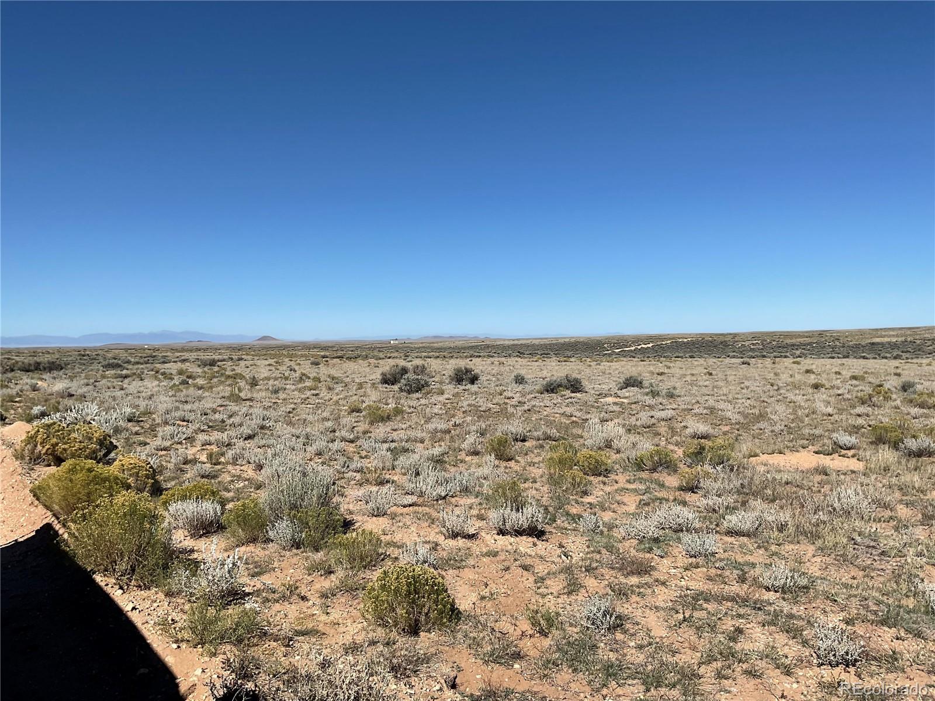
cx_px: 468
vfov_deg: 48.2
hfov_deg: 61.7
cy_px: 350
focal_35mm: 29
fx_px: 783
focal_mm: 3
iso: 16
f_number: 1.8
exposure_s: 1/3125
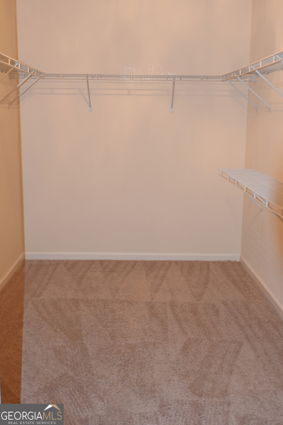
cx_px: 142
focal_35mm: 42
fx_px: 495
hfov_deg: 31.9
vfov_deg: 46.4
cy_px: 212
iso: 400
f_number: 2.8
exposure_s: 1/80
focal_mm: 28
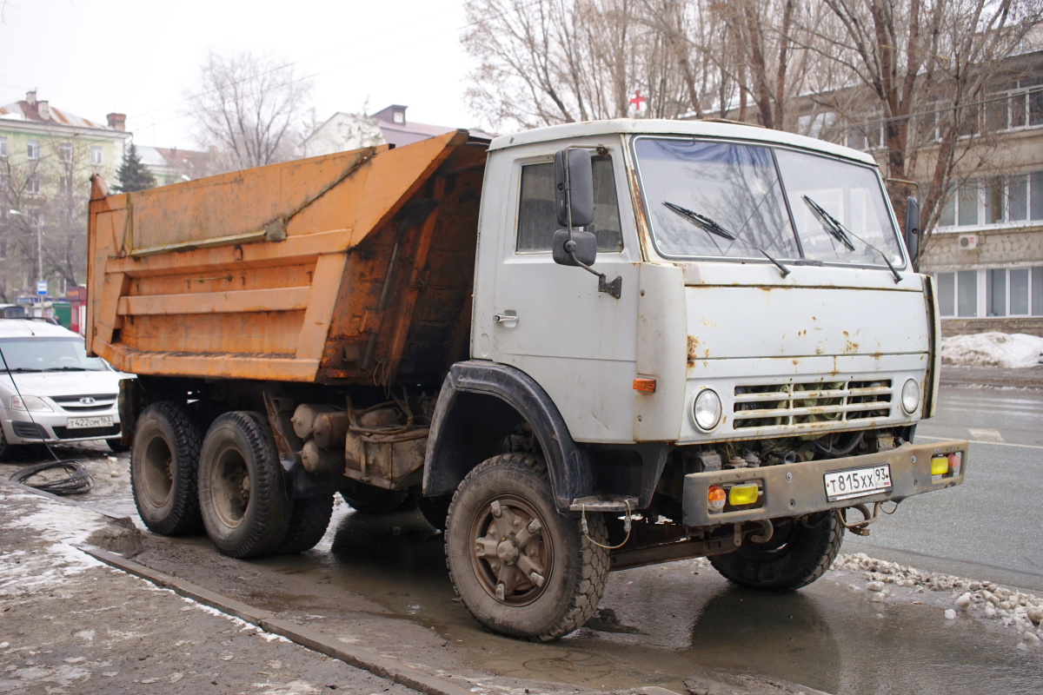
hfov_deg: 46.4
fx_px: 1217
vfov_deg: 31.9
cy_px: 348
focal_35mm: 42
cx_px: 522
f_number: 5
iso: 400
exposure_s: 1/250
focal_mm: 42
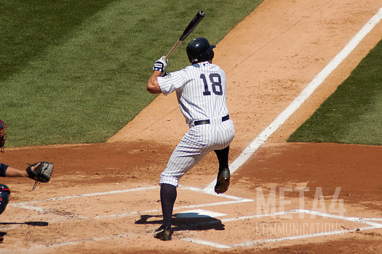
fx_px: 4909
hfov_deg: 4.5
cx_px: 209
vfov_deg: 3.0
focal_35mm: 463
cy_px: 121
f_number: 8
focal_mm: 270
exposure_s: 1/4000
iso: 640
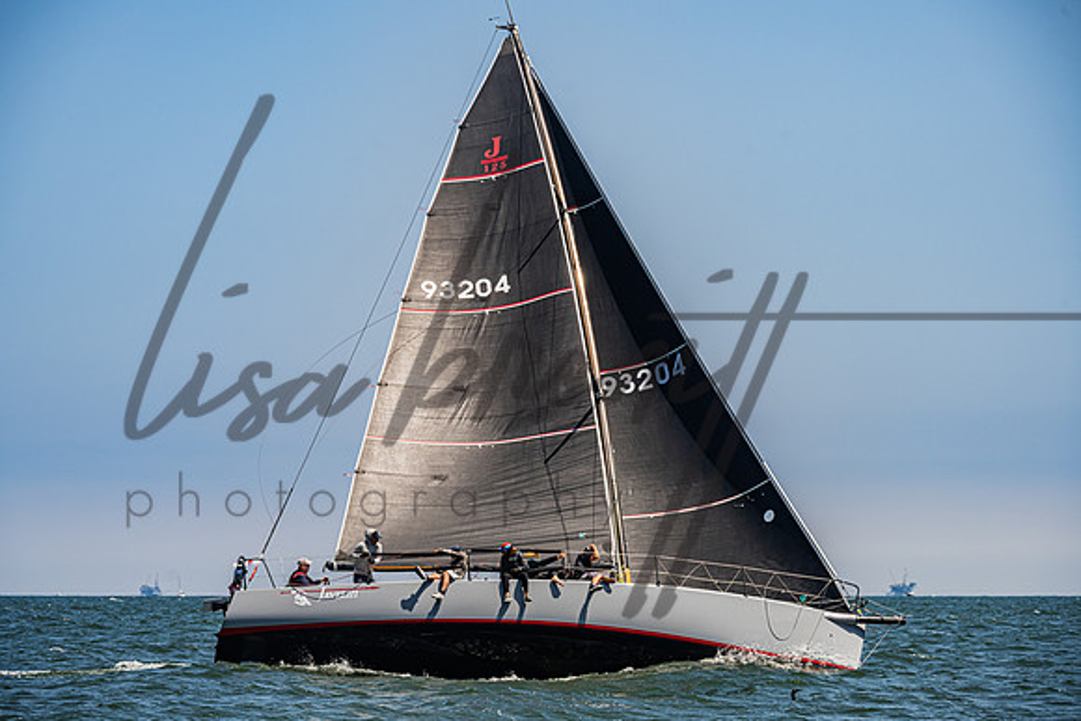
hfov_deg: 15.3
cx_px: 531
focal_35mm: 134
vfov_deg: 10.2
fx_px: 4023
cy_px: 361
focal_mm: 130
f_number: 8
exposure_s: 1/1600
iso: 400
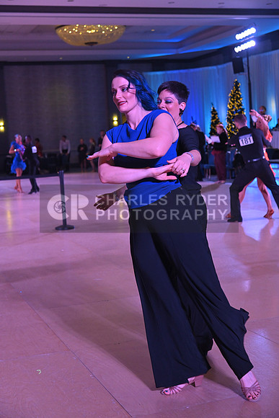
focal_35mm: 55
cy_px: 209
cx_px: 140
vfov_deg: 36.2
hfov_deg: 24.6
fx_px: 639
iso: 2200
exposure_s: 1/320
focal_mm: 55
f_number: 5
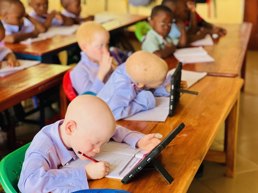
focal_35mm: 77
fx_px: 574
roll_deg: -1.2
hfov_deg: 25.3
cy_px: 96
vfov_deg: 19.1
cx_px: 129
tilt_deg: -16.8
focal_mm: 9
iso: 250
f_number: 2.8
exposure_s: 1/119
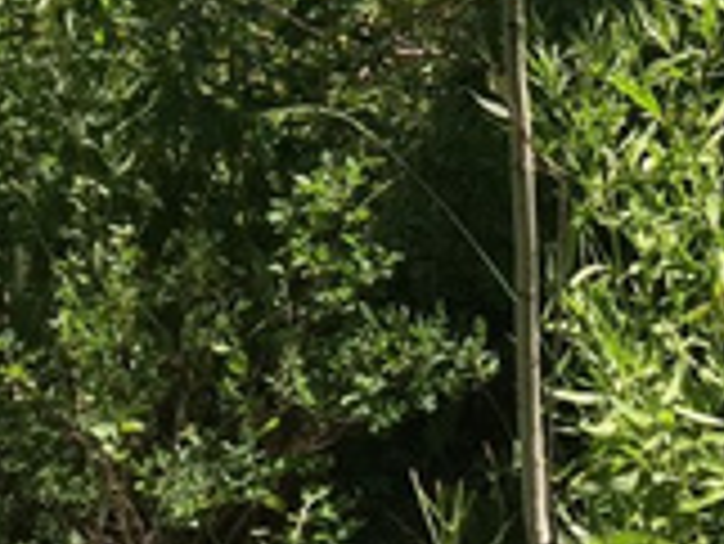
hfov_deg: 17.1
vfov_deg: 11.9
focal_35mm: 115
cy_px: -427
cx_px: 346
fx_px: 2407
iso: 32
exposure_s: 1/719
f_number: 2.2
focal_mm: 4.15
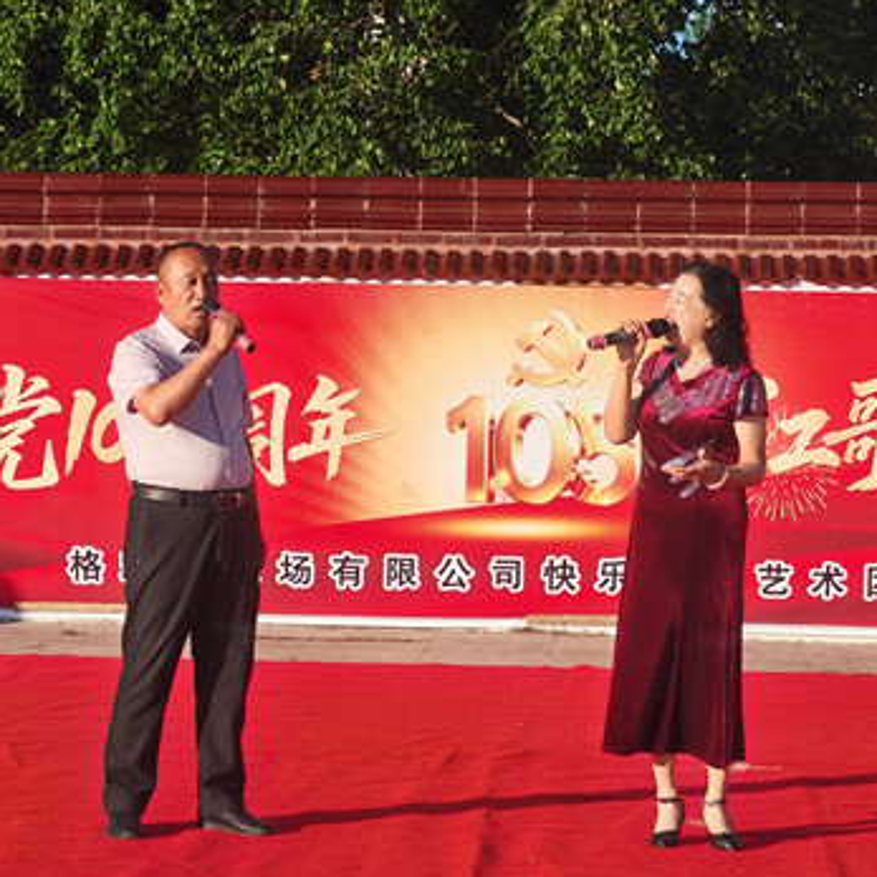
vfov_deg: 13.8
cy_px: 428
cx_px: 387
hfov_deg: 13.8
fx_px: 3612
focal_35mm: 126
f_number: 2.4
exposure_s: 1/560
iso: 50
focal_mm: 8.67
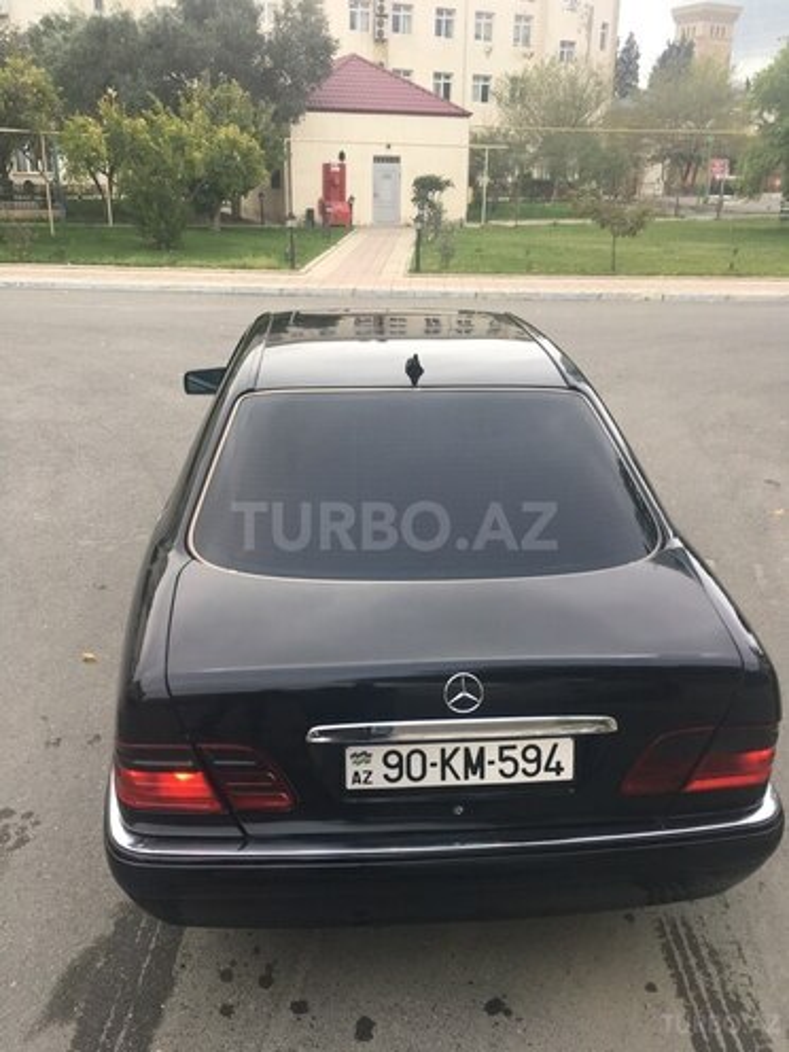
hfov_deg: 48.2
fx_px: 881
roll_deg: -0.9
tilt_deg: -20.0
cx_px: 394
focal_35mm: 29
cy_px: 526
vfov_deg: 61.7
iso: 32
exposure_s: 1/100
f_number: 2.2
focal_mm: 4.15
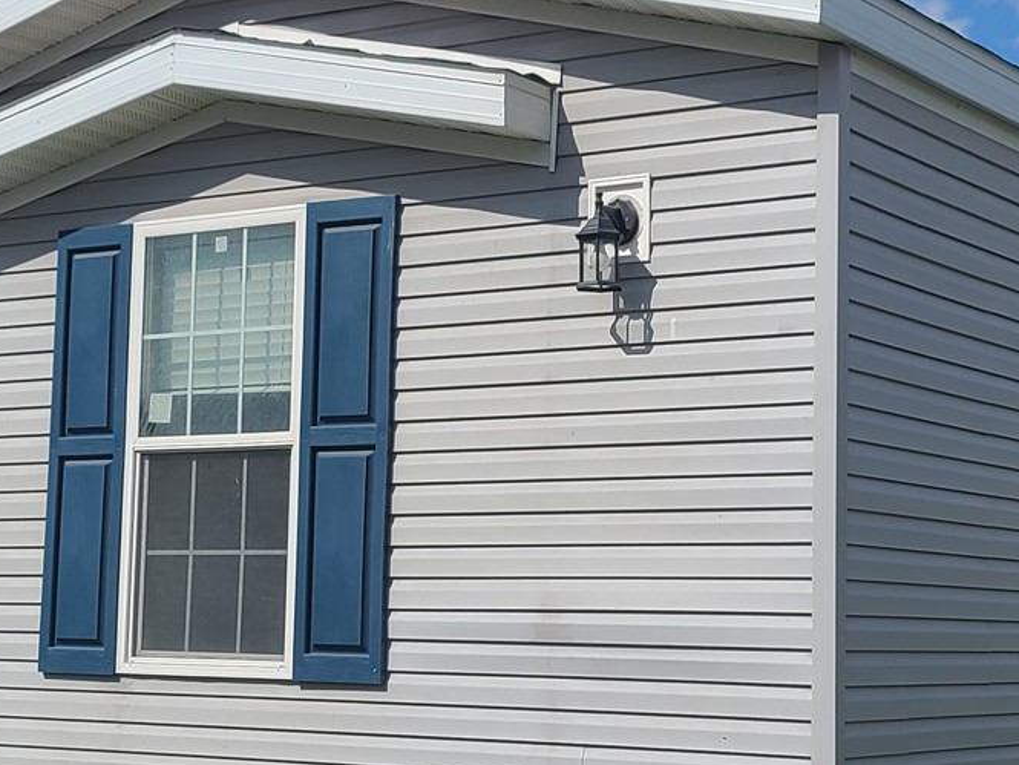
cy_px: 343
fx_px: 2267
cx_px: 492
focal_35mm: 77
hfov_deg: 25.3
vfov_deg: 19.1
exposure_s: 1/1910
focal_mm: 7
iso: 16
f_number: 1.8
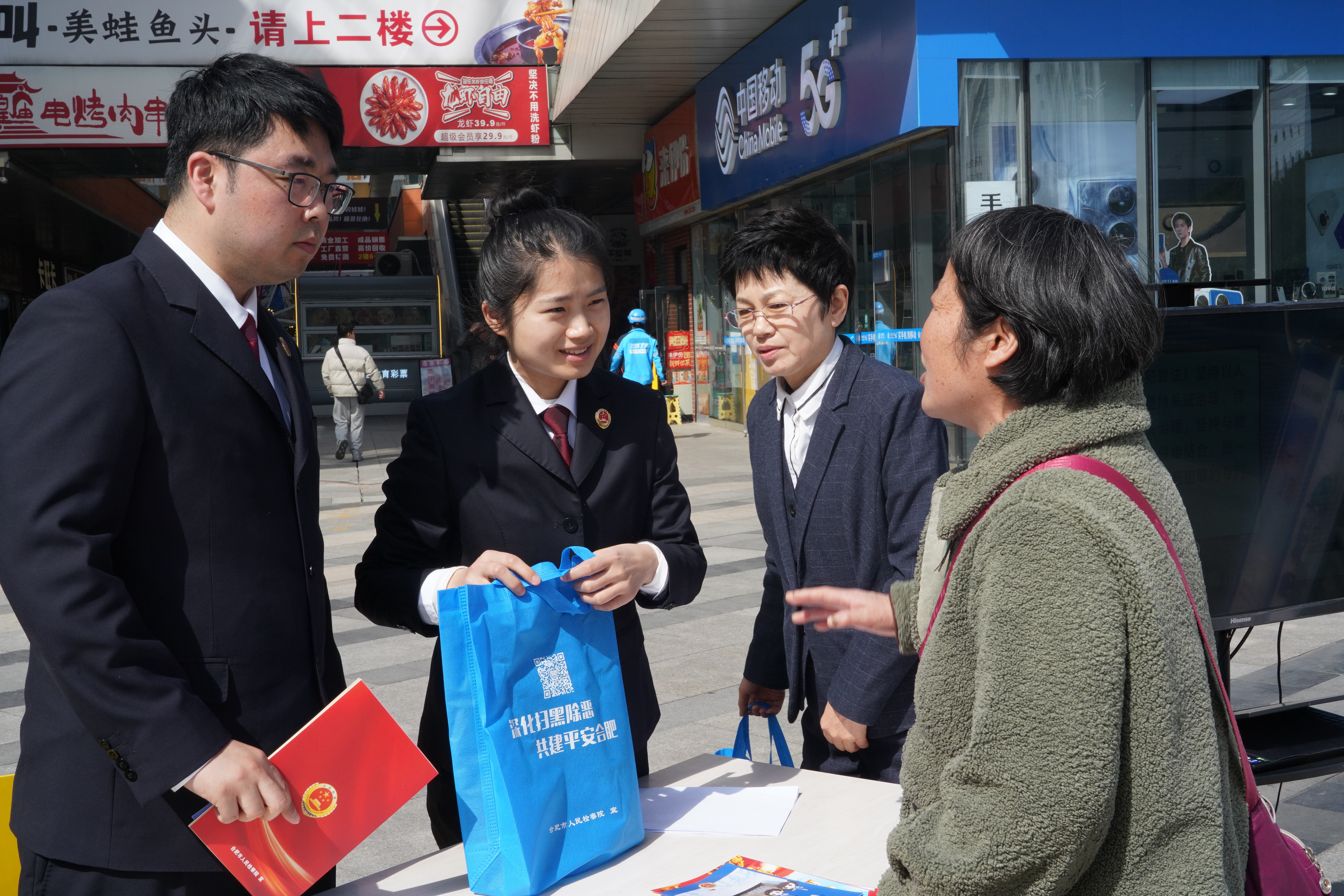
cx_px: 672
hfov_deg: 44.5
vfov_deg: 30.5
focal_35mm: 44
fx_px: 1643
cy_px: 448
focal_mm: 44
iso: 800
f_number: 22
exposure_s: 1/250
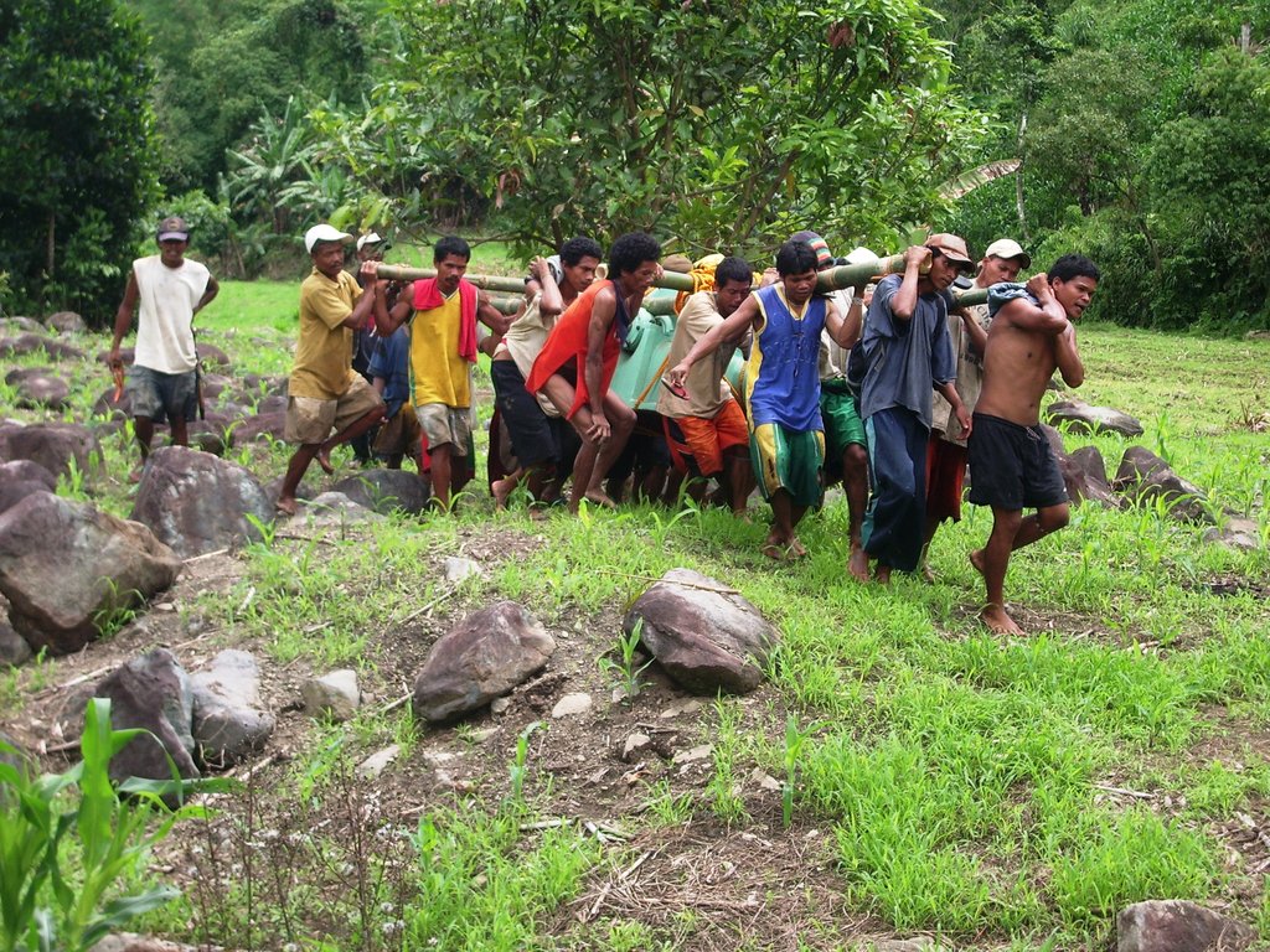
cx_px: 635
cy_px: 476
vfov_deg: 19.9
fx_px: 2715
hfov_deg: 26.3
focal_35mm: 74
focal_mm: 12.2
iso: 50
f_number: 3.9
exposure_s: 1/250
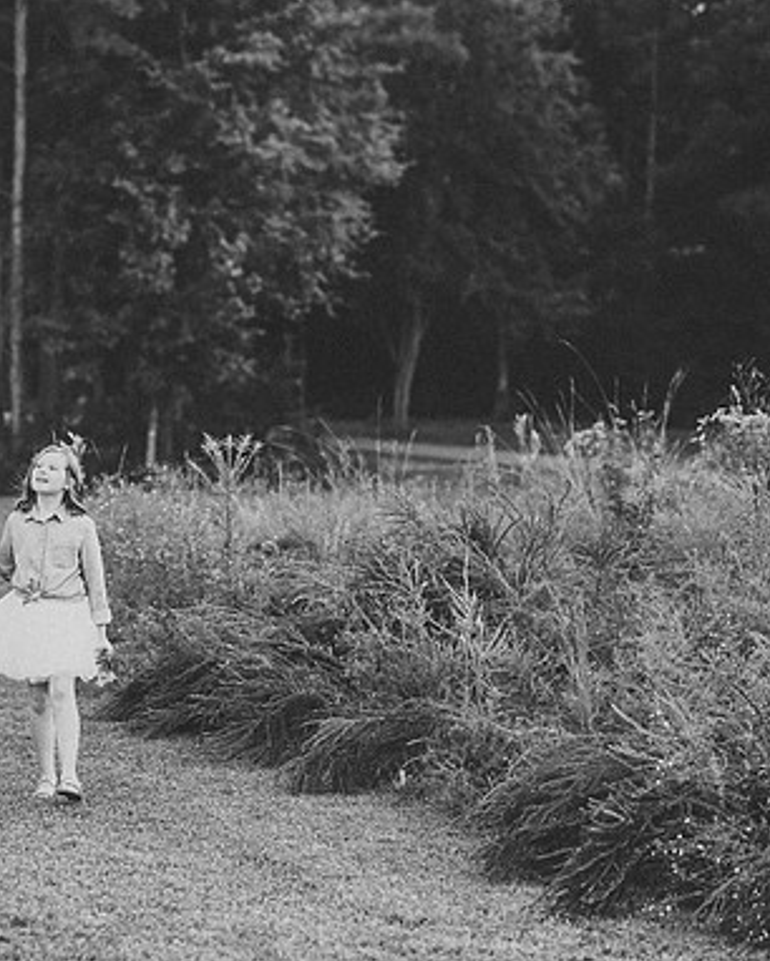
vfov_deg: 15.9
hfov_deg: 12.7
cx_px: 156
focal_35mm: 121
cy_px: 477
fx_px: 3444
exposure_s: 1/125
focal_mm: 85
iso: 200
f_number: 2.2
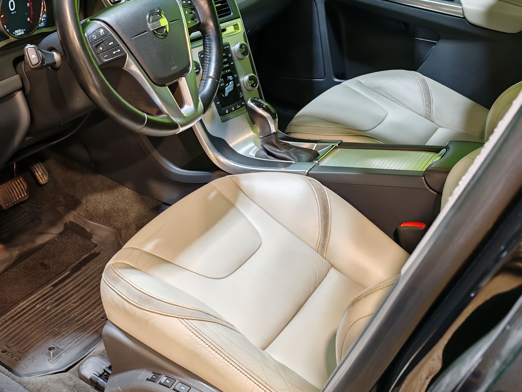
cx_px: 142
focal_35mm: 42
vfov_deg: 34.3
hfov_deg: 43.6
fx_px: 633
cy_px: 171
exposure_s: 1/50
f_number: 1.4
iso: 50
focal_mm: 6.83
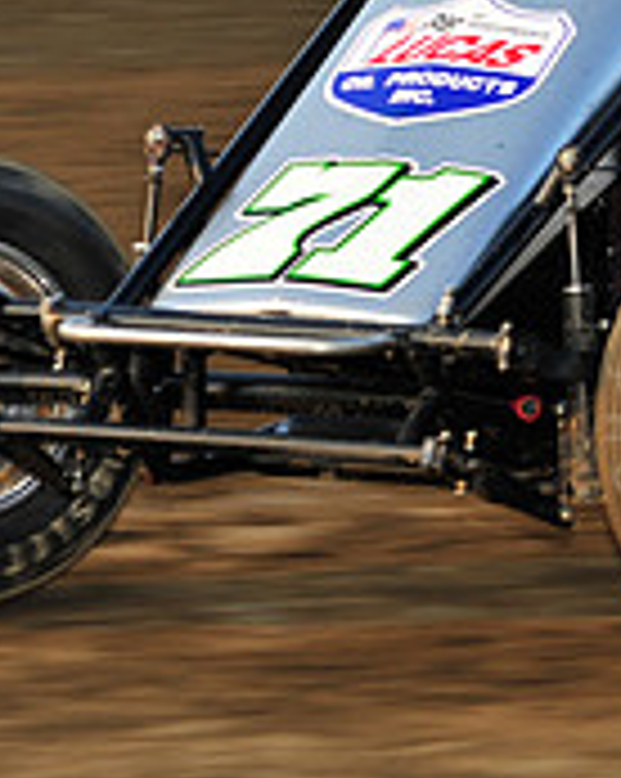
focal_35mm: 536
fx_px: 12336
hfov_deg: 2.9
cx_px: 873
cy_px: -4
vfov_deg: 3.6
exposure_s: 1/320
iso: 400
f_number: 8
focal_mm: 170
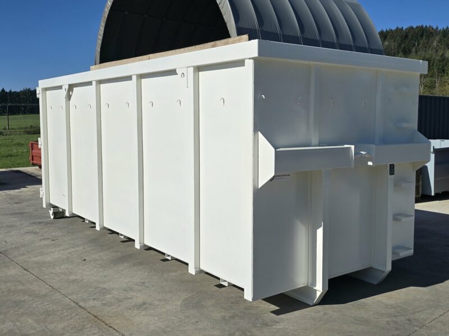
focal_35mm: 23
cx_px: 224
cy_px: 168
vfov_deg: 58.9
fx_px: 298
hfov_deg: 73.9
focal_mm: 6.3
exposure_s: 1/1709
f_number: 1.7
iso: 12
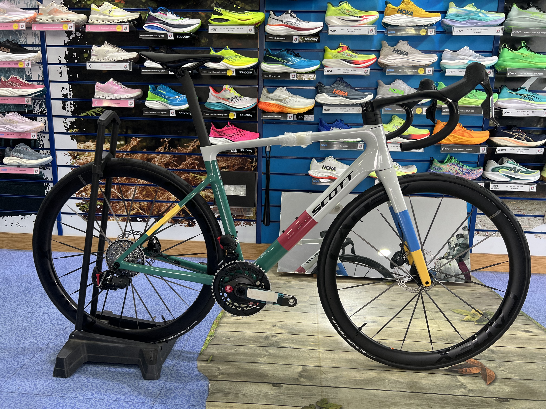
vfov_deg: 53.1
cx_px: 273
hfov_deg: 67.3
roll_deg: -0.8
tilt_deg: -13.1
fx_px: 410
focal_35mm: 26
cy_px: 204
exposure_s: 1/100
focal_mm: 5.7
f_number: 1.5
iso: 100
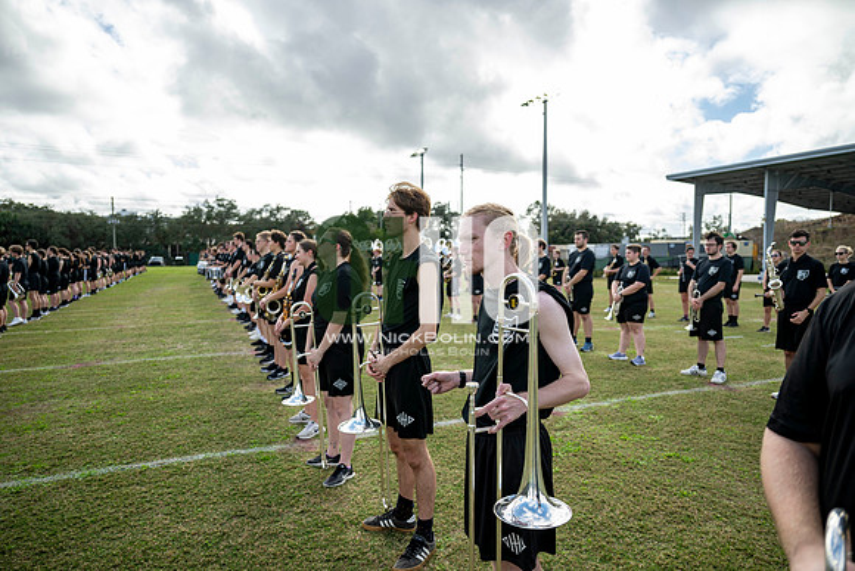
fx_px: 570
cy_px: 286
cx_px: 428
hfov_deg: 73.7
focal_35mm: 24
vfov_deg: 53.2
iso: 125
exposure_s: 1/1250
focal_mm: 24
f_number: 2.8
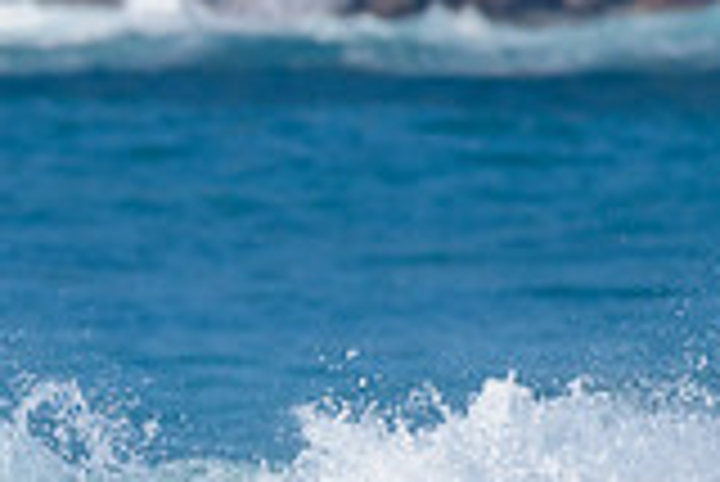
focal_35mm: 2223
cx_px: -394
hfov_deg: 0.9
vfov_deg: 0.6
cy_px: 633
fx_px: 44499
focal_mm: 500
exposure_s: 1/2000
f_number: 5.6
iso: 160
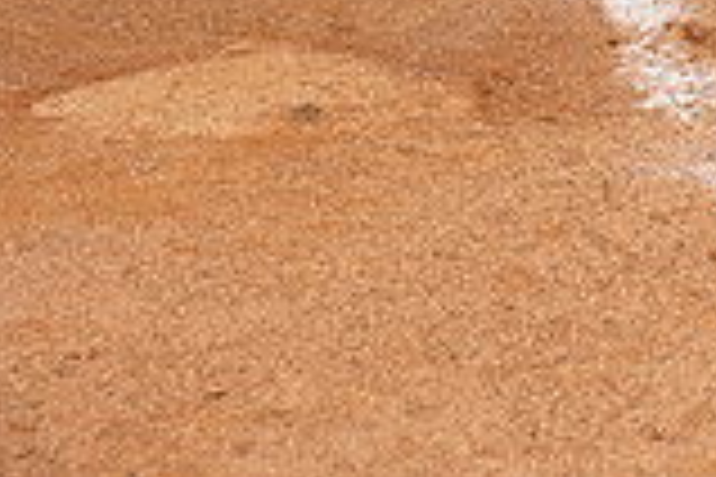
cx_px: 657
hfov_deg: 13.8
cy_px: -531
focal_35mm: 147
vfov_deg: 8.7
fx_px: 2923
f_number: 6.3
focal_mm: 52
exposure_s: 1/500
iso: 1000
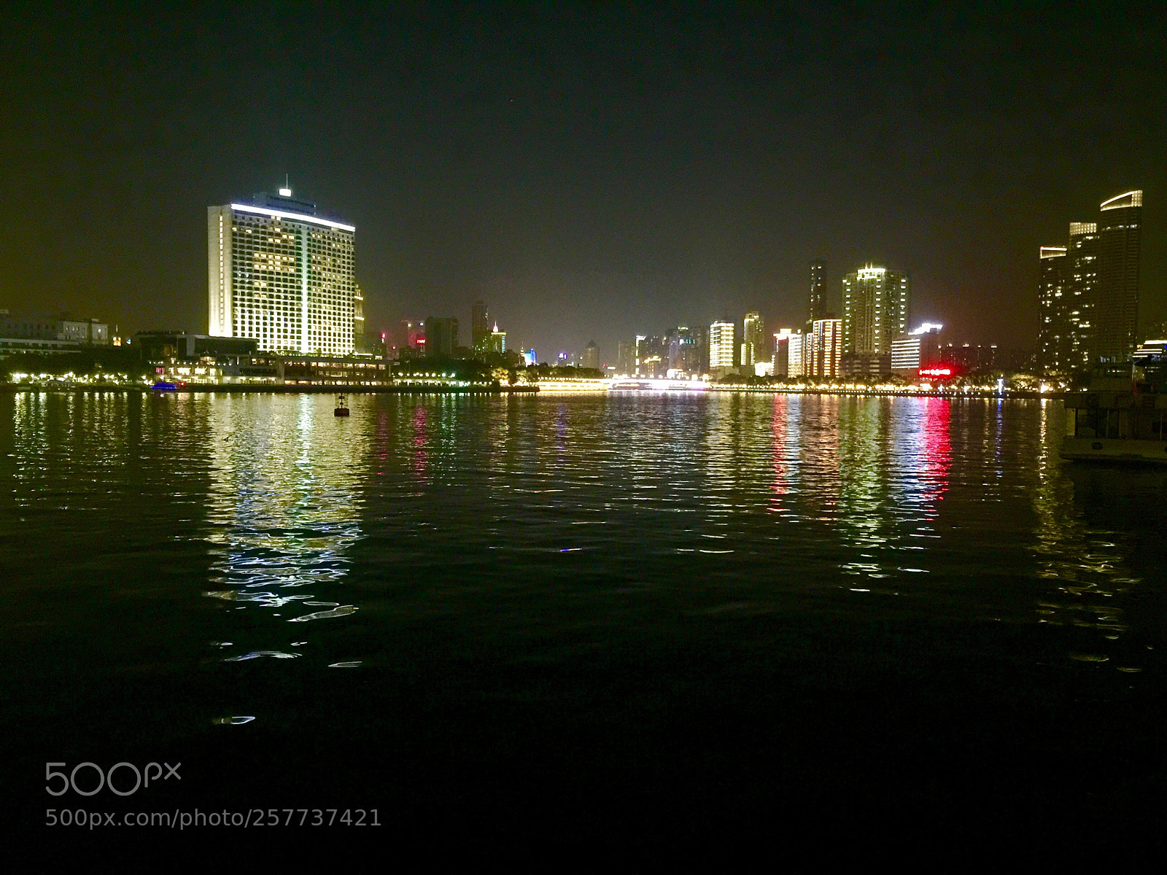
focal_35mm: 29
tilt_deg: -3.1
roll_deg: -1.5
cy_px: 438
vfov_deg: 48.2
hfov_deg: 61.7
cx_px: 584
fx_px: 978
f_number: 2.2
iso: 160
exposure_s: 1/4
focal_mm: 4.15
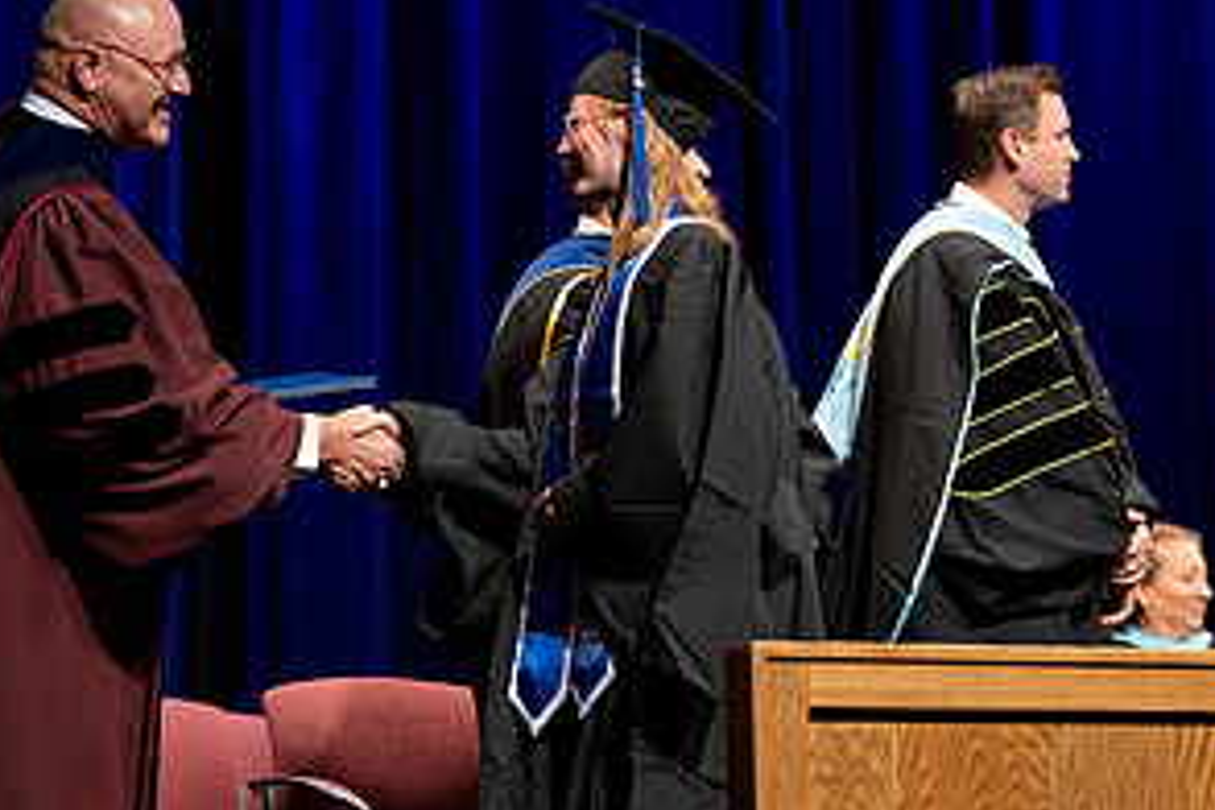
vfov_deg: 9.9
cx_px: 422
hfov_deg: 14.8
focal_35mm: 138
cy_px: 597
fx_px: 4657
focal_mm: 70
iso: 640
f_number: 2.8
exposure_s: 1/250
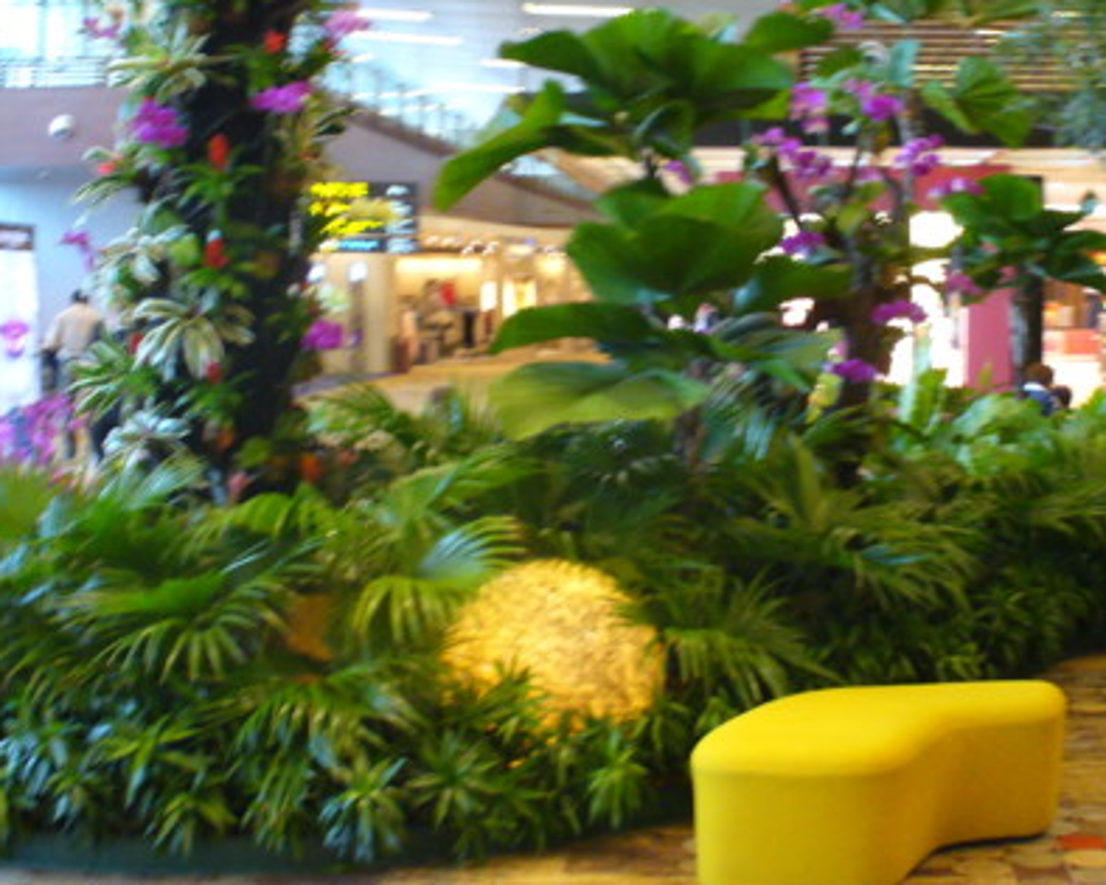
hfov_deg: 33.9
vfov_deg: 27.5
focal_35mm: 55
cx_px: 716
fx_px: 1800
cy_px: 320
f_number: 2.8
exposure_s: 1/20
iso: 200
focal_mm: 6.1
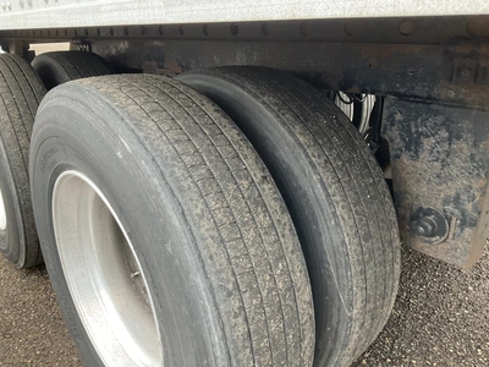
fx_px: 410
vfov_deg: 48.2
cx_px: 244
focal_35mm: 29
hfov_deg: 61.7
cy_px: 184
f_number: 1.8
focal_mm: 3
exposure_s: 1/64
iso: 64
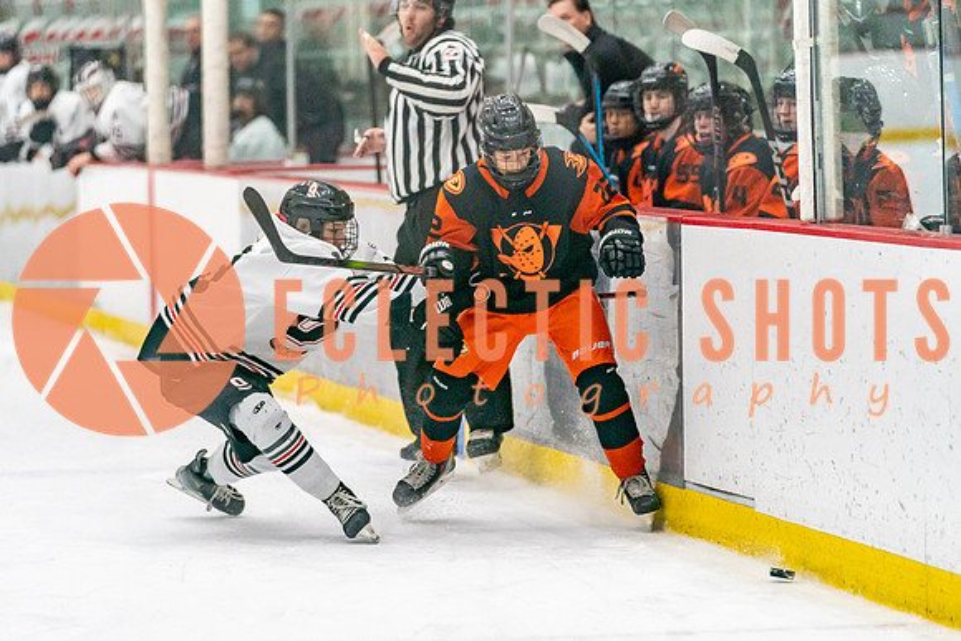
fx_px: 5104
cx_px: 416
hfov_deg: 10.8
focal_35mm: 191
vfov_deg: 7.2
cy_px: 409
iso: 3200
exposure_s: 1/1250
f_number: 2.8
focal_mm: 146
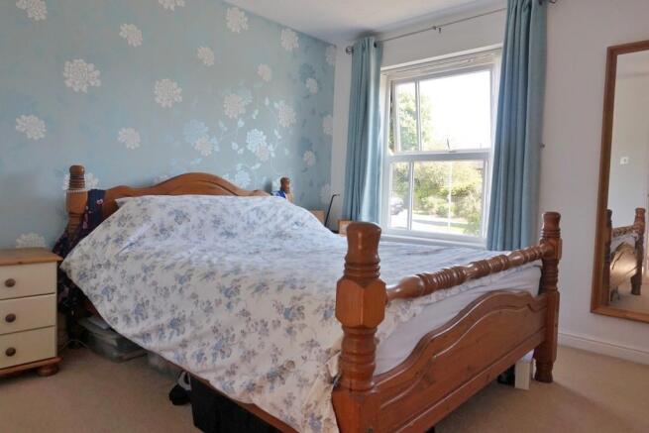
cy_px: 216
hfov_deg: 73.7
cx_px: 324
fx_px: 433
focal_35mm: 24
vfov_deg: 53.2
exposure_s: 1/40
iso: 400
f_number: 10
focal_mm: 16
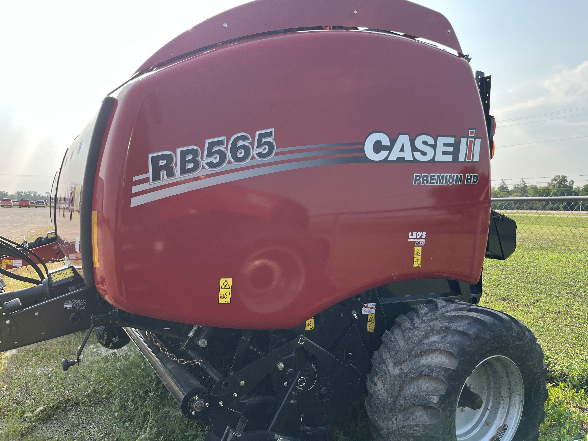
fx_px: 442
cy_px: 220
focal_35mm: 26
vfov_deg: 53.1
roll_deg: +0.6
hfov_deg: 67.3
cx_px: 294
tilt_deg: +0.4
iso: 50
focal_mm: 5.1
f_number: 1.6
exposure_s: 1/951
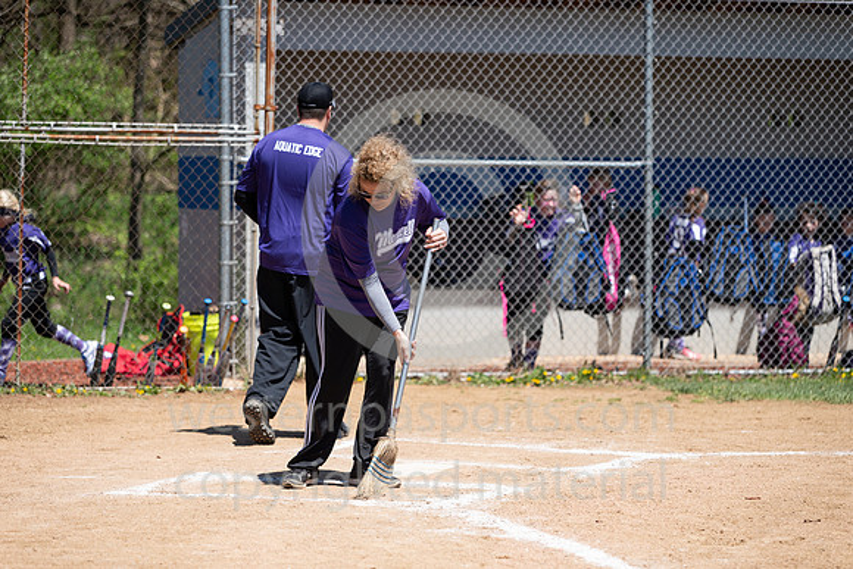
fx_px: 2844
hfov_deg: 17.1
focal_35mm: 120
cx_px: 426
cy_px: 284
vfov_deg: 11.4
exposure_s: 1/4000
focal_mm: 120
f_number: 2.8
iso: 200
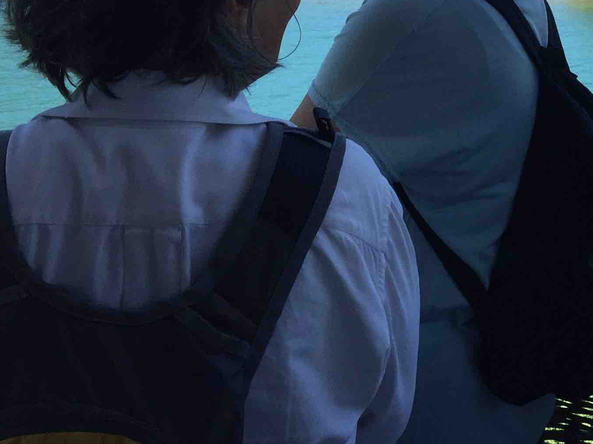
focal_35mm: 70
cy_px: -9
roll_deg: -2.4
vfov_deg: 20.3
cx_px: 607
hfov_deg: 26.2
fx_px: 1199
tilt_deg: -9.6
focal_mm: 4.15
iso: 32
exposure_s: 1/1068
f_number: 2.2
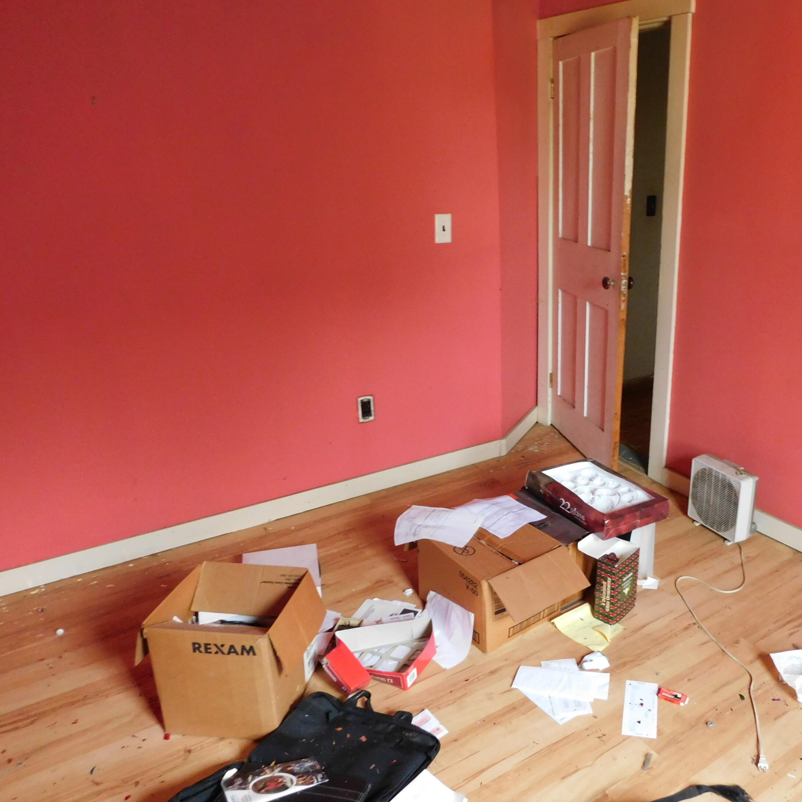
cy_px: 414
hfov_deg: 56.2
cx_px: 528
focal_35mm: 28
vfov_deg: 57.3
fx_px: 734
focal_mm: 4
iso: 400
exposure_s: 1/30
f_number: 3
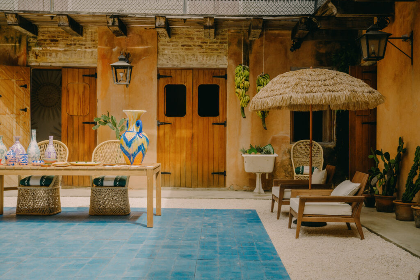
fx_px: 525
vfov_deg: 29.9
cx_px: 210
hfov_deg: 43.6
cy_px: 140
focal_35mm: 45
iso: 100
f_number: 2.8
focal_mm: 45
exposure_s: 1/2000
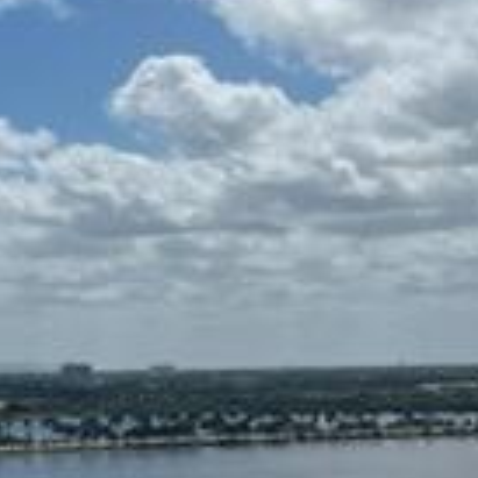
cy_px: 283
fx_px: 1672
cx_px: 52
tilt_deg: +1.0
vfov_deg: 16.3
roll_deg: -0.2
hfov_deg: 16.1
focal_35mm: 107
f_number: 1.5
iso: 50
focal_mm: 5.7
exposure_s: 1/14286
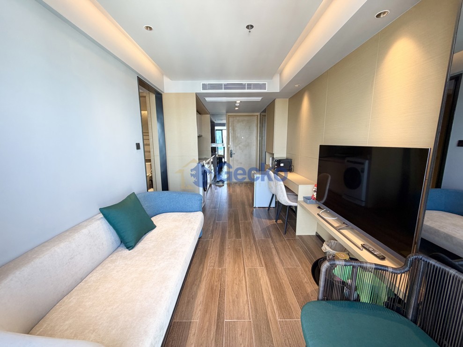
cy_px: 174
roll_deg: +1.2
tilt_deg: -9.6
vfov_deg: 85.7
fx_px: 187
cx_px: 232
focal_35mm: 14
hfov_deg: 102.1
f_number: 2.2
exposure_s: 1/100
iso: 125
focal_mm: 2.22
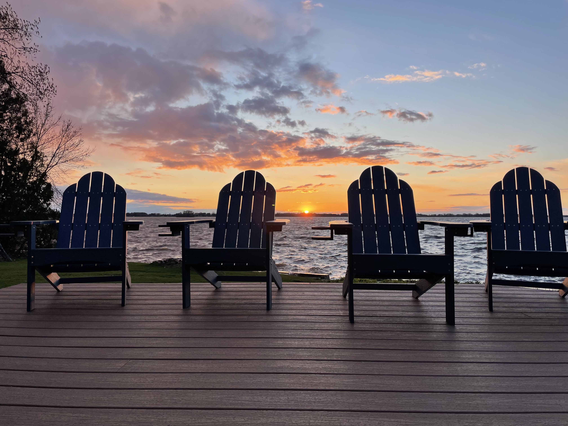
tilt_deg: +0.9
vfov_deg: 53.1
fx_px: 427
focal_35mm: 26
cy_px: 213
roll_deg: -0.3
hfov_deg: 67.3
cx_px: 284
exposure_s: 1/581
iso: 32
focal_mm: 4.2
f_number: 1.6
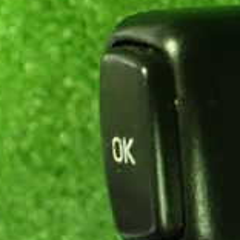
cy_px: 114
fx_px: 800
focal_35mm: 102
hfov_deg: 16.1
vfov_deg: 17.1
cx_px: 315
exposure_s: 1/30
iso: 1250
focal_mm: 5.4
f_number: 2.3
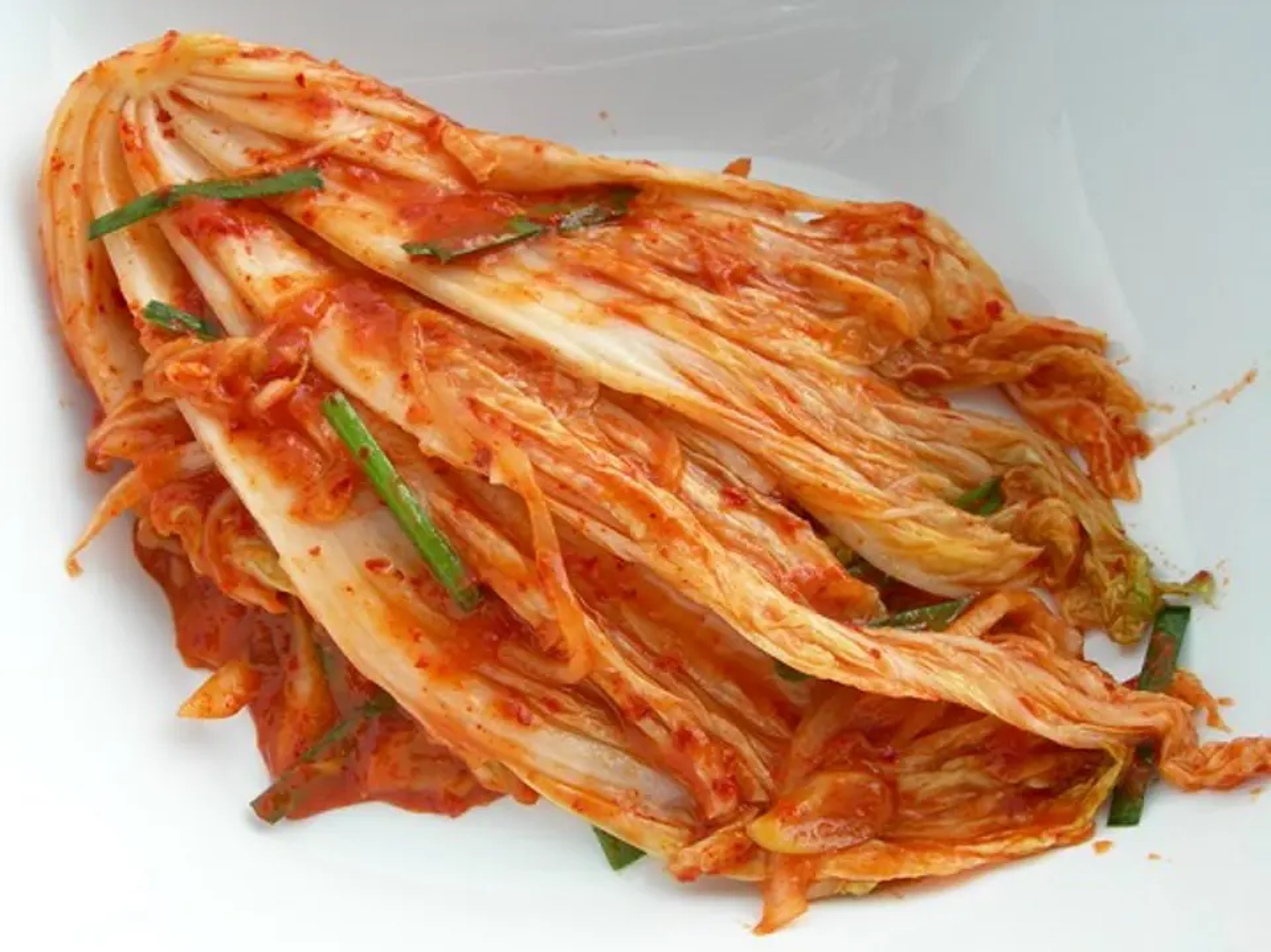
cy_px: 476
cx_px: 636
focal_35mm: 38
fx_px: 1395
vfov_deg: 37.7
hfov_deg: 49.0
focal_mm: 7.8
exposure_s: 1/134
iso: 50
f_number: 4.8
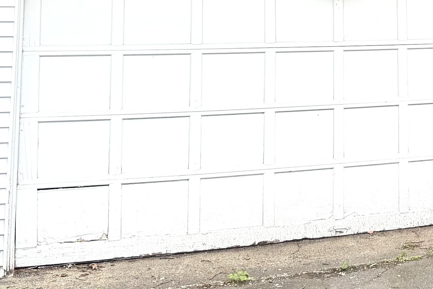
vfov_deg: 18.6
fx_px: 842
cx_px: 441
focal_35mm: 70
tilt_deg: +3.6
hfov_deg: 27.1
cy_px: -42
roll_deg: +1.1
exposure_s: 1/1018
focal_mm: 6.76
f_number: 1.78
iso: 80
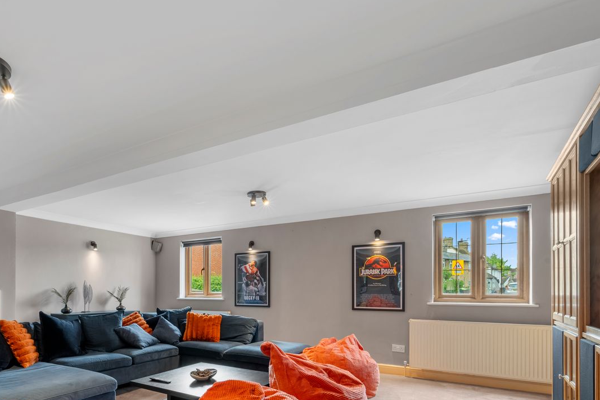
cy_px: 284
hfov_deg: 79.2
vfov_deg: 57.4
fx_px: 350
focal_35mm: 21
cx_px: 213
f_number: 11
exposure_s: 1/60
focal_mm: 14
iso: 100
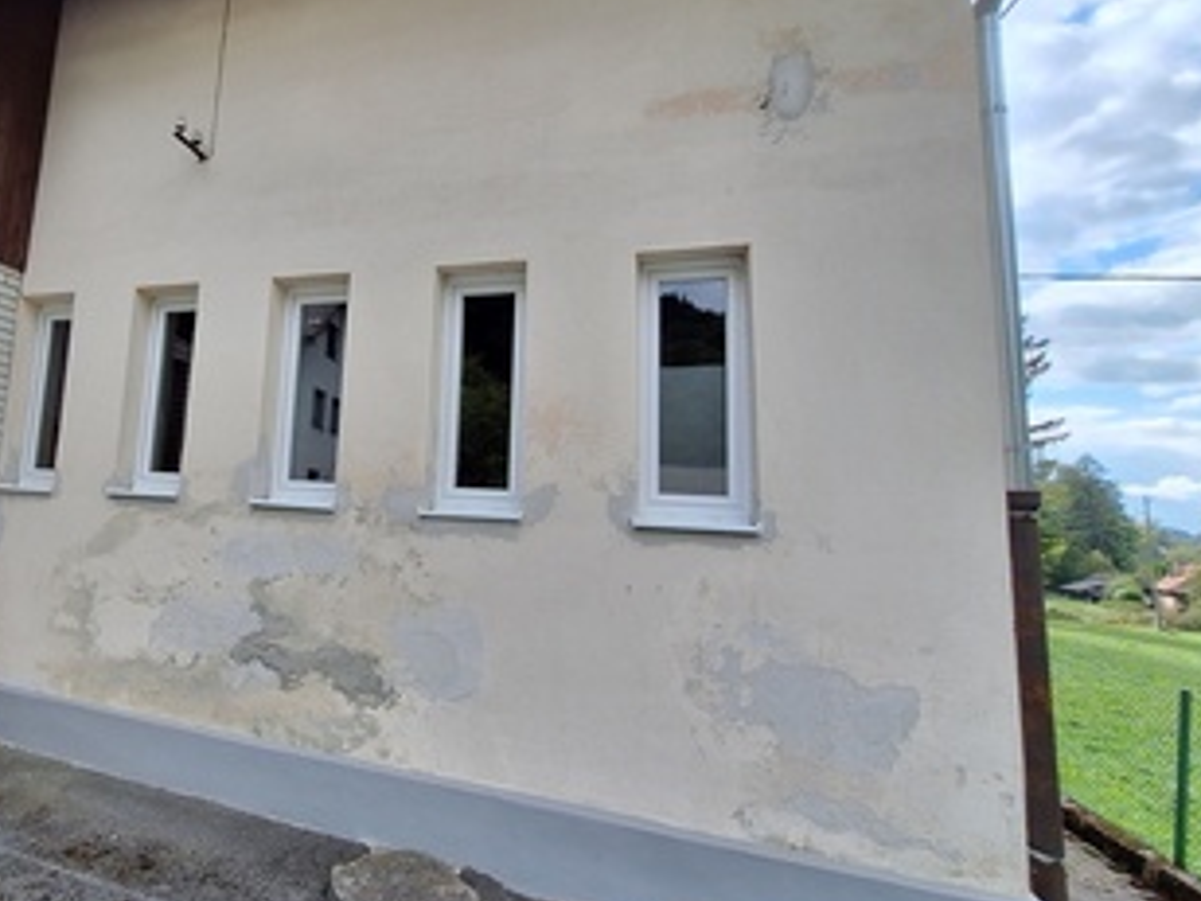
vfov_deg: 68.7
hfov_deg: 81.3
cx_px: 382
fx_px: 659
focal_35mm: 19
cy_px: 433
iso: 40
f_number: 2.2
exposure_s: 1/816
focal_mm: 1.74
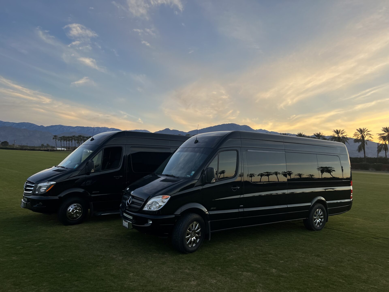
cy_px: 146
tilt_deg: +1.1
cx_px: 194
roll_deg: -2.3
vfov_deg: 53.1
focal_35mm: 26
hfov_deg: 67.3
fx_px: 292
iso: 50
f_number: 1.5
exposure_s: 1/775
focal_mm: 5.7
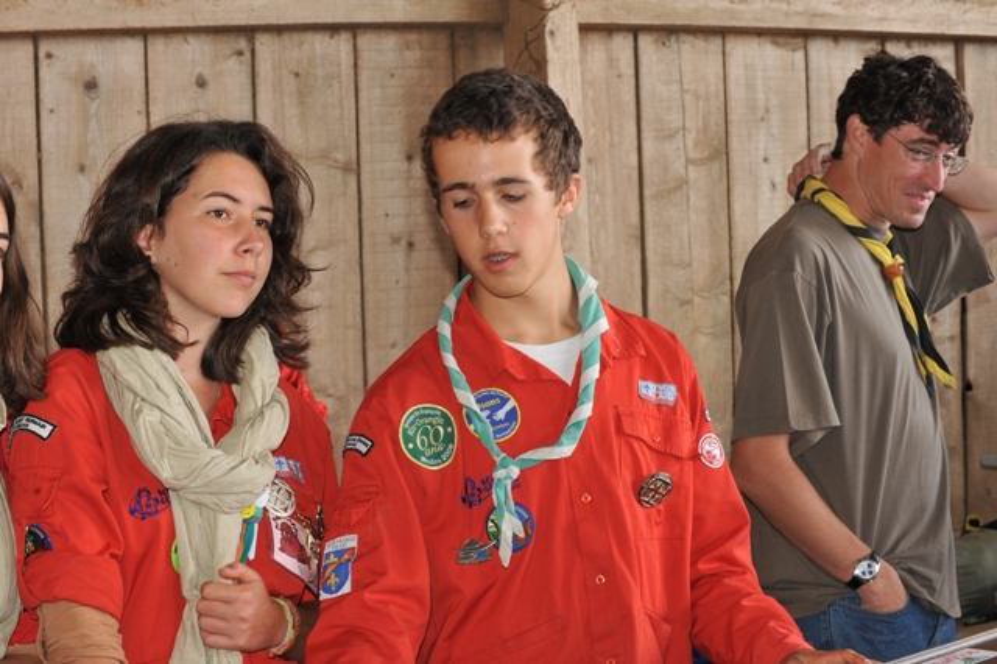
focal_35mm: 70
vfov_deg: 19.4
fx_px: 1938
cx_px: 498
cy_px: 332
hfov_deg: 28.9
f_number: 11
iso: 800
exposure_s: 1/60
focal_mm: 70
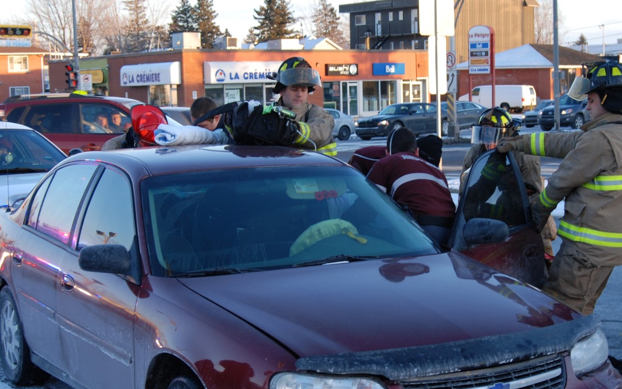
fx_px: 1204
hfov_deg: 28.9
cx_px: 370
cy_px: 235
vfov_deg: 18.3
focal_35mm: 71
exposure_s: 1/100
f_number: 5
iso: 200
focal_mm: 34
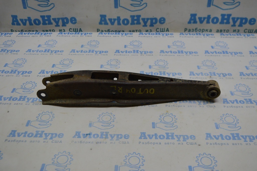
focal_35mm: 39
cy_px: 86
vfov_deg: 34.2
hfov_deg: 49.6
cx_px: 128
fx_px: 278
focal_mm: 26
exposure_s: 1/125
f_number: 5.6
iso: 400
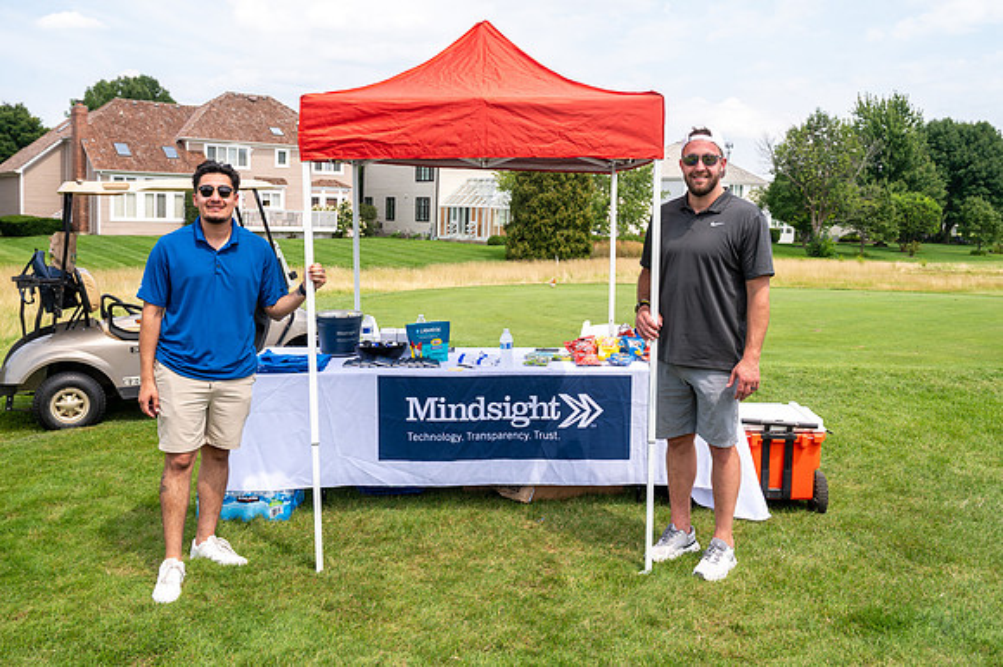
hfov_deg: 53.9
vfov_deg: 37.4
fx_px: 986
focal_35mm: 35
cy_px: 304
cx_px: 527
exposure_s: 1/500
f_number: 6.3
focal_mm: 32.5
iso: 250
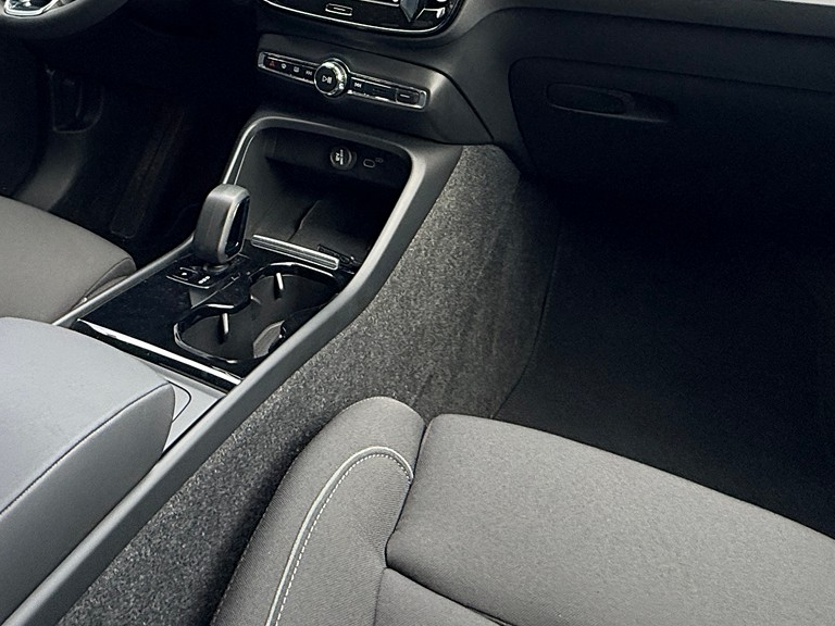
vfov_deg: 35.2
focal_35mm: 35
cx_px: 295
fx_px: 844
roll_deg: +0.0
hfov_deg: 51.9
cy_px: -52
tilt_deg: -11.8
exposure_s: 1/113
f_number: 2.2
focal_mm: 2.22
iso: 64
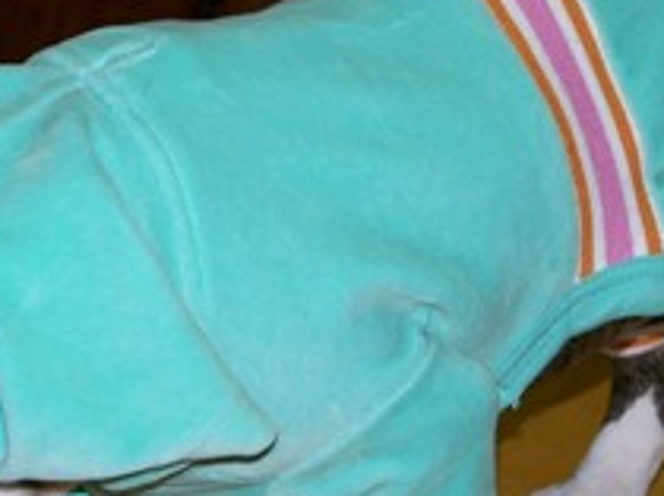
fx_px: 3851
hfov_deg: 9.9
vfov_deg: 7.4
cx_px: 256
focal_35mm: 201
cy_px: 433
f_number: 3.2
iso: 80
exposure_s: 1/80
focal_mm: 15.6
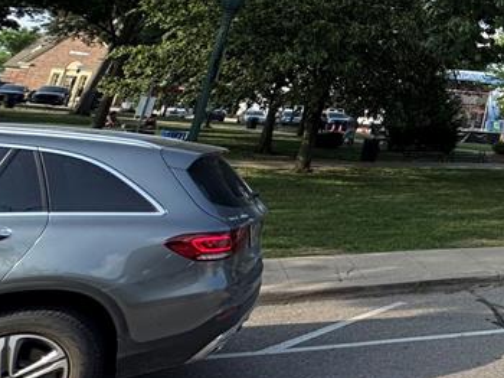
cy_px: -17
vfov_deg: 31.8
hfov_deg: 30.7
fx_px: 597
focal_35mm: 41
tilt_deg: +15.3
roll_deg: -4.3
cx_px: 714
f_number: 2.2
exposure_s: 1/771
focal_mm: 2.22
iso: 40
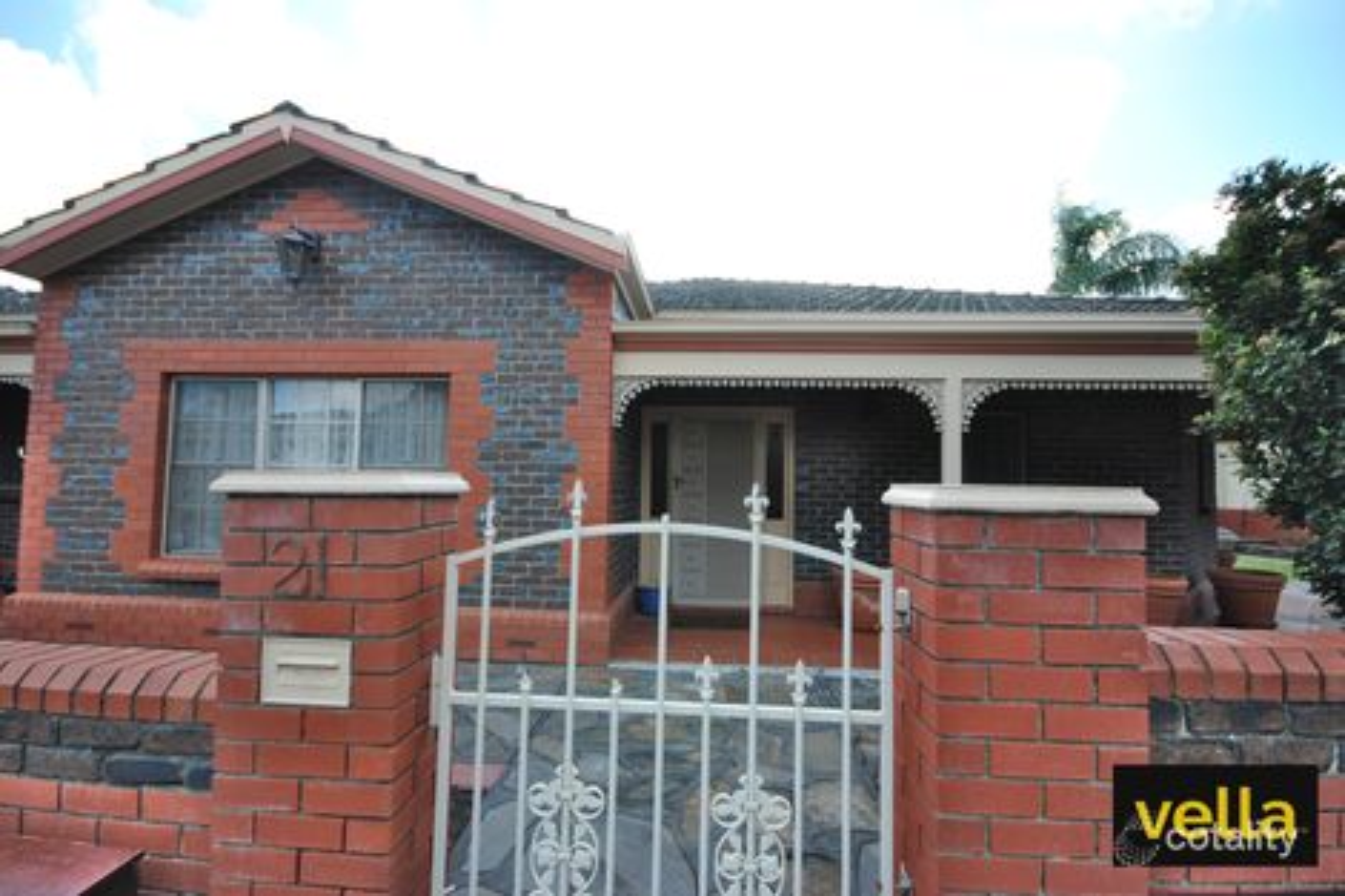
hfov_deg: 100.4
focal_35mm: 15
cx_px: 672
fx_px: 560
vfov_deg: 77.3
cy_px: 448
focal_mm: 10
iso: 110
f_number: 5.6
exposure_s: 1/125
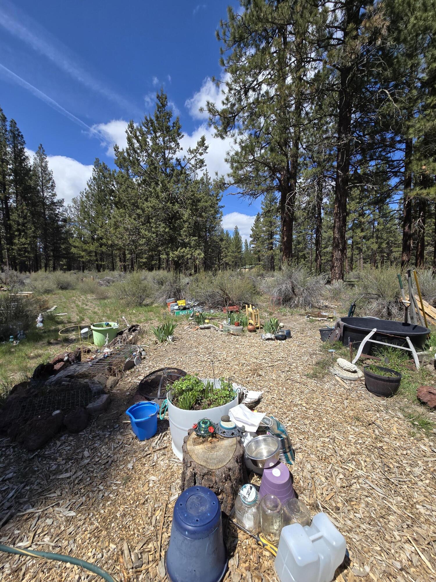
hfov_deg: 89.9
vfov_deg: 106.2
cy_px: 291
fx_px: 218
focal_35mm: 13
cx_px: 218
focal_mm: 2.2
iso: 50
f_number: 2.2
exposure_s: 1/2333
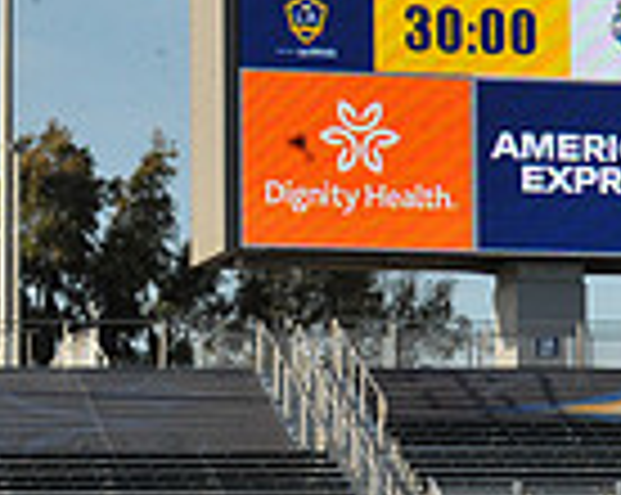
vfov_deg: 3.7
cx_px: 1215
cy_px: 36
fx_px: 7598
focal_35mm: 414
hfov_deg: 4.6
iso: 1600
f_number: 16
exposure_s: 1/1000
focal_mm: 105
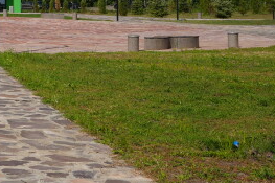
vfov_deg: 13.1
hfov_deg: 18.7
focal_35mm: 100
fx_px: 764
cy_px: -74
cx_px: -97
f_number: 10
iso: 100
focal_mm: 25.8
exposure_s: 1/320
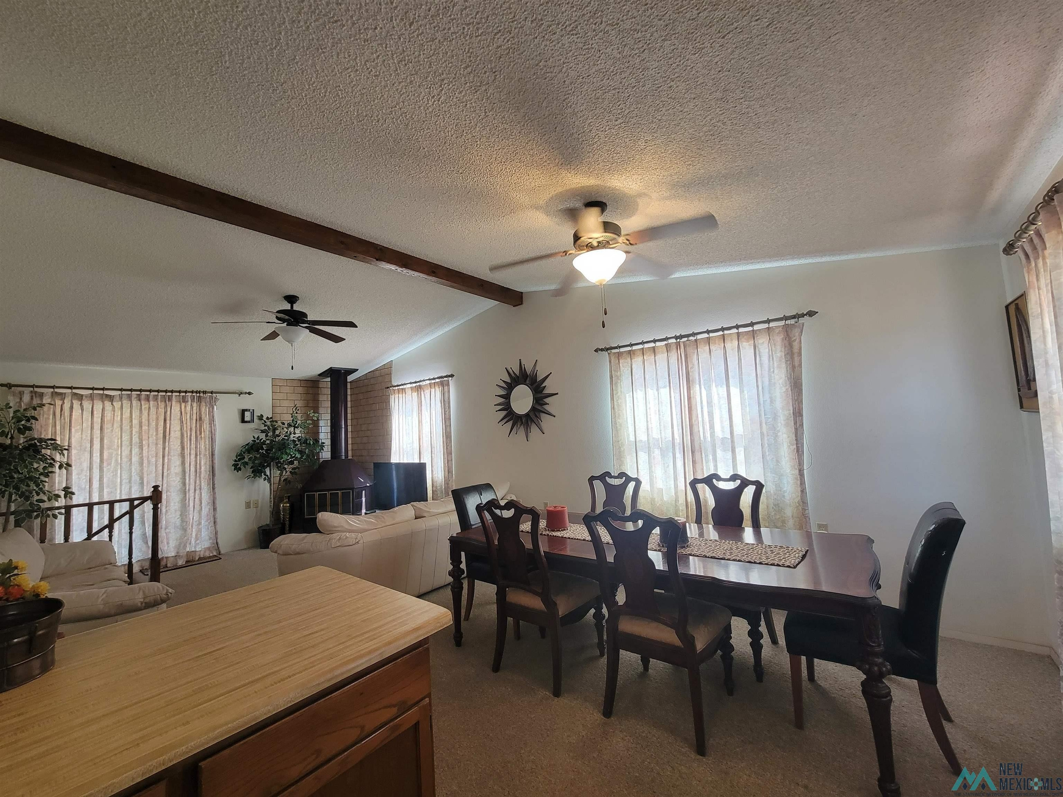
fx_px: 399
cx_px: 532
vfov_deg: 89.9
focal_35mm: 13
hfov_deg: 106.2
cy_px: 398
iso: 125
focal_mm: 2.2
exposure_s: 1/60
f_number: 2.2
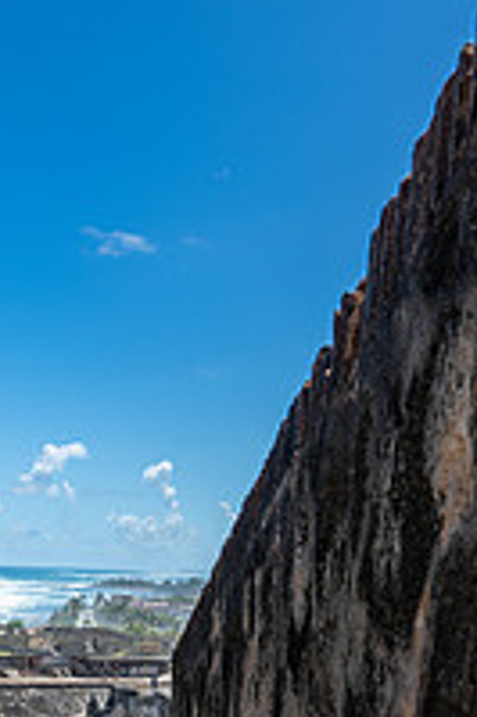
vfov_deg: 34.1
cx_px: -18
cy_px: 692
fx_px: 1075
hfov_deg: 23.8
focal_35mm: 54
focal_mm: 24
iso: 110
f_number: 8
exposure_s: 1/125
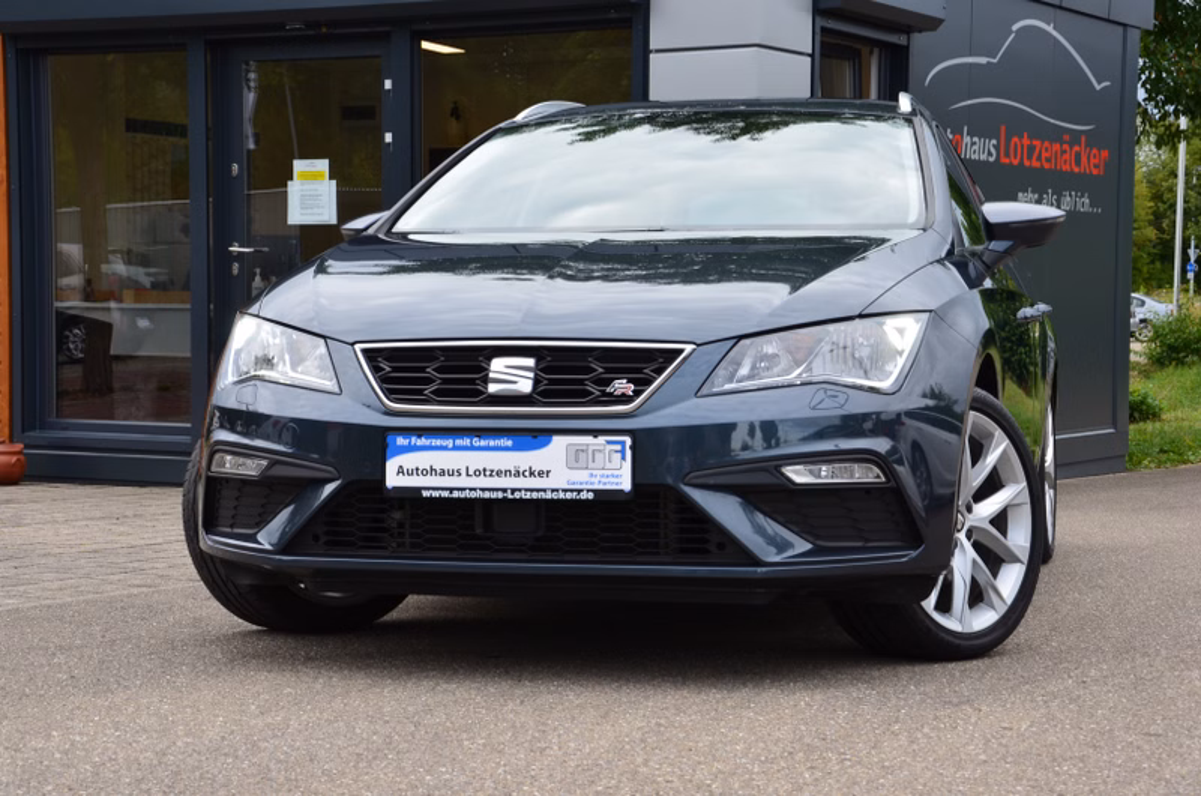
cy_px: 398
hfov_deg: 28.1
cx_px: 600
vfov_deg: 18.8
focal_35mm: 72
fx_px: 2397
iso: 200
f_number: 10
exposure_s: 1/80
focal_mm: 48
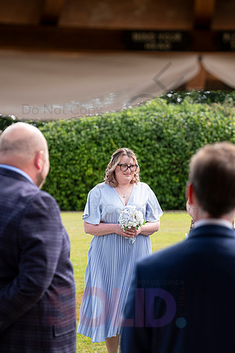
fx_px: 1097
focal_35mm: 112
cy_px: 176
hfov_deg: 12.2
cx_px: 118
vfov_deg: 18.3
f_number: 3.2
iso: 200
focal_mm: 74.4
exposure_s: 1/640
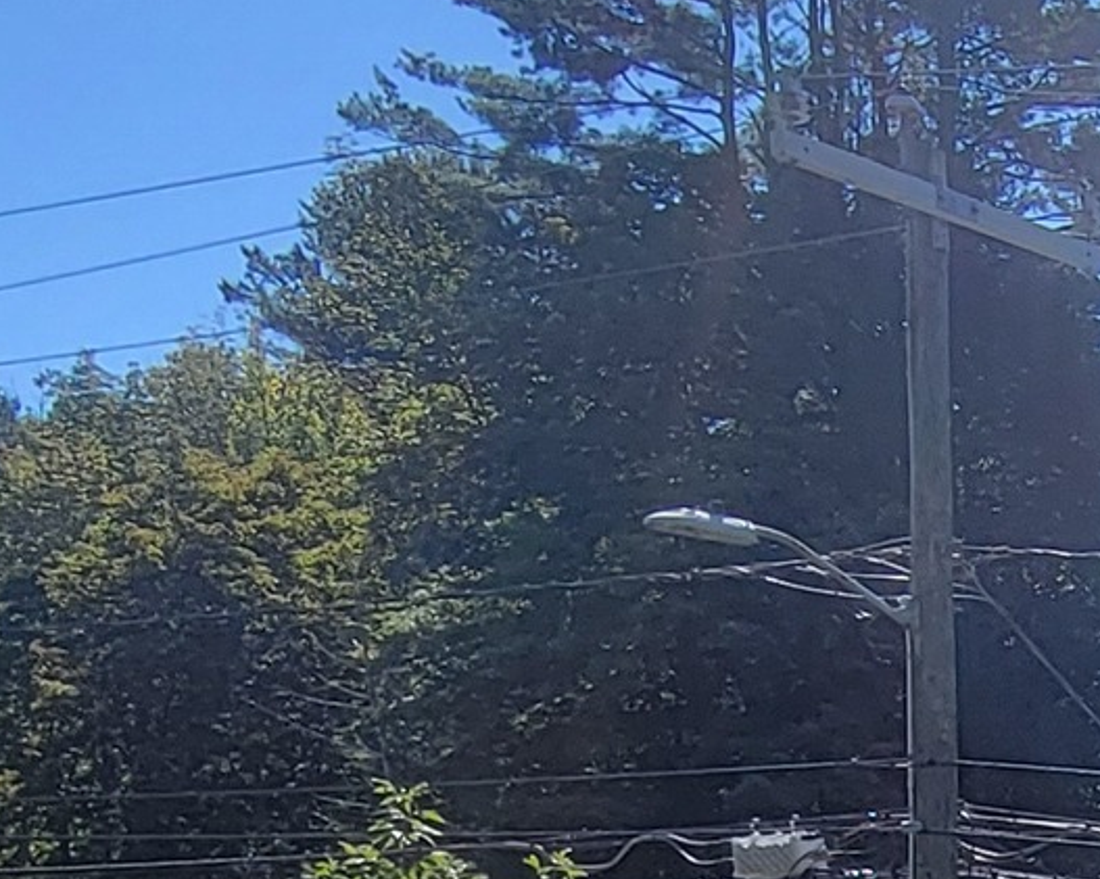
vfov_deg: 17.6
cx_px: 1478
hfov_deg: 22.6
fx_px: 2408
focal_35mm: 74
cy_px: 1470
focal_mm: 2.2
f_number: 2.2
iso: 50
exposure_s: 1/1387
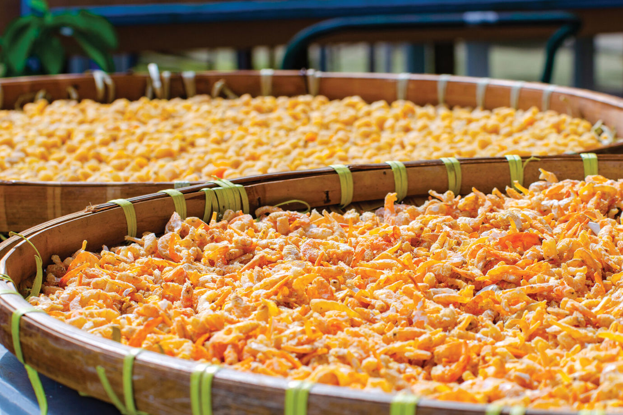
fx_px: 1817
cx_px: 312
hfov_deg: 19.5
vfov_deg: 13.0
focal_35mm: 105
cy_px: 208
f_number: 8
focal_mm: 70
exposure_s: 1/200
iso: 100
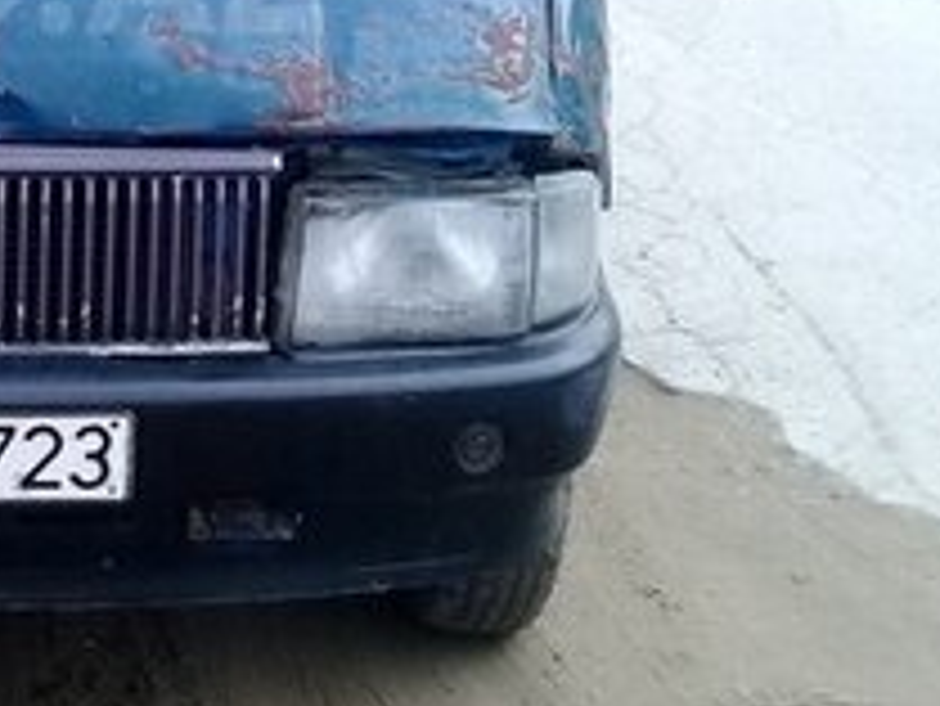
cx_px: -135
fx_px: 2663
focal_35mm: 98
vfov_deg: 14.8
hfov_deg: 19.1
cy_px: -34
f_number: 2.2
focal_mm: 3.3
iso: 64
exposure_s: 1/248
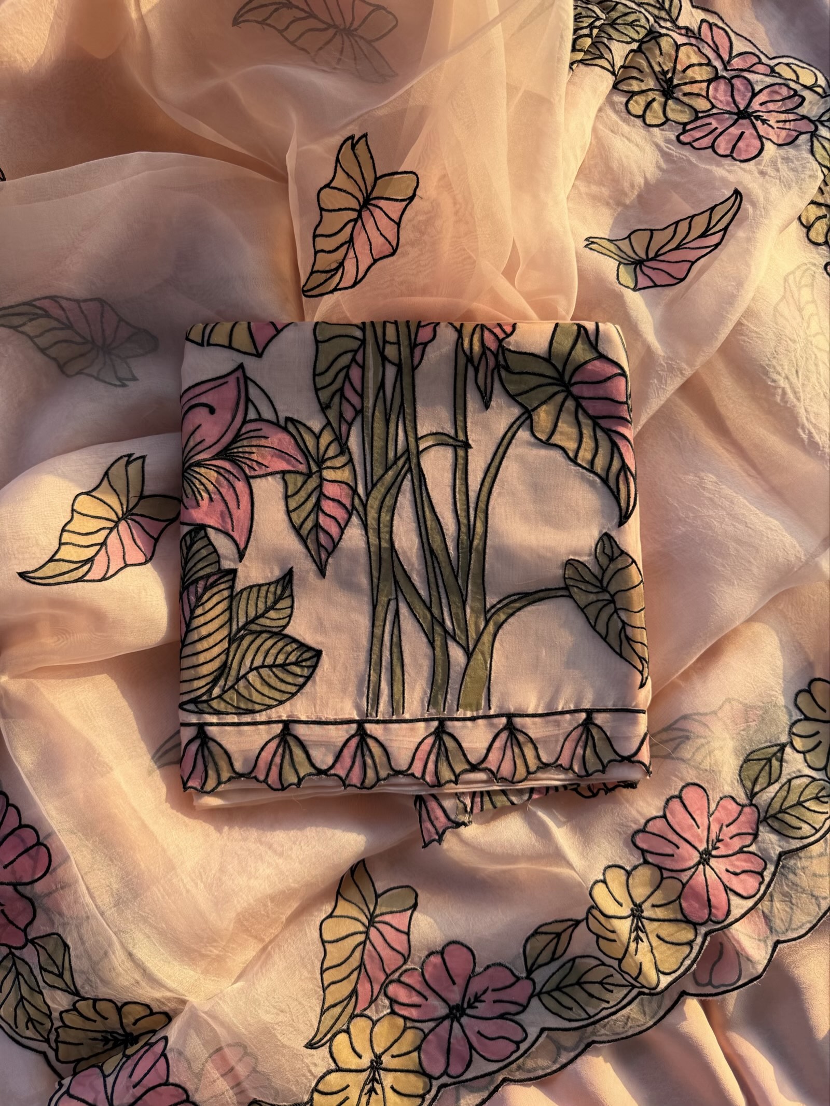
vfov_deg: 71.6
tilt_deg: -82.0
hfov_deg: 56.8
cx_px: 415
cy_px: 553
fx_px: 767
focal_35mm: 24
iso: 80
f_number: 1.78
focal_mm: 6.76
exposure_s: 1/350
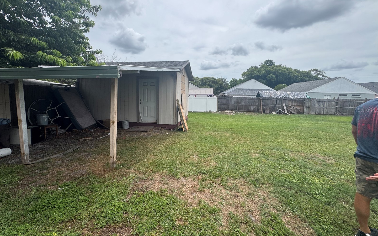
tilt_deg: -7.9
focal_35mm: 15
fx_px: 155
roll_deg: -0.8
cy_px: 110
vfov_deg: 74.7
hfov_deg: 101.5
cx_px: 189
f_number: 2.2
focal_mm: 2.22
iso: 50
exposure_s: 1/1880
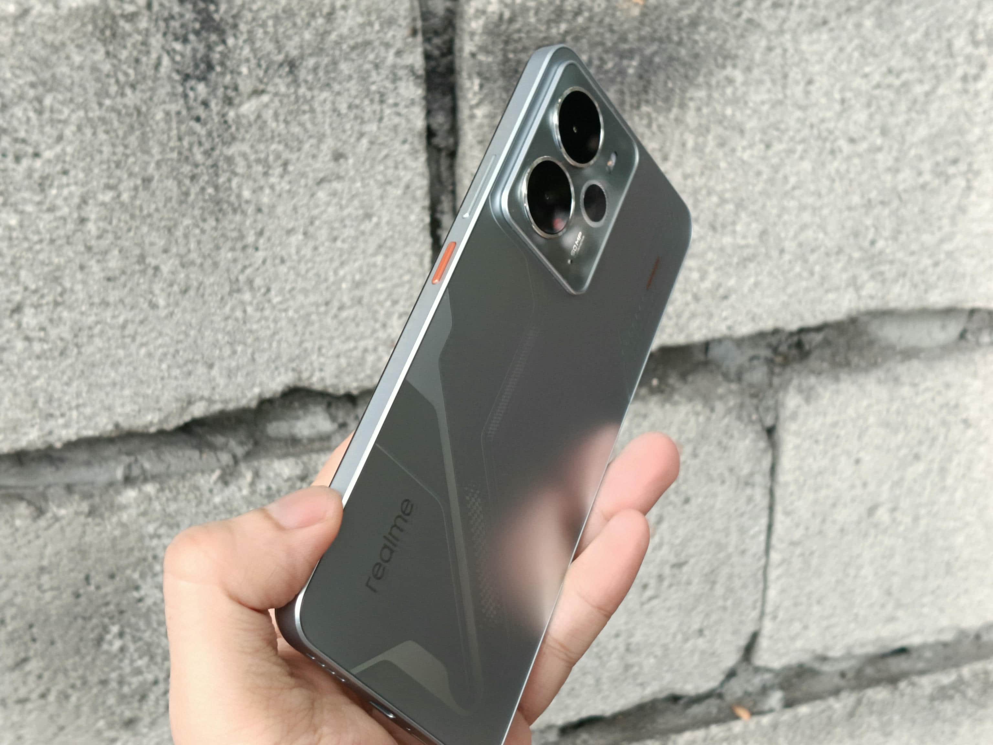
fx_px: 1492
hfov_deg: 36.8
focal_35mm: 52
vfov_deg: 28.0
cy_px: 372
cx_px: 496
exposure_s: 1/120
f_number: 1.88
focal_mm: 4.84
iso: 125
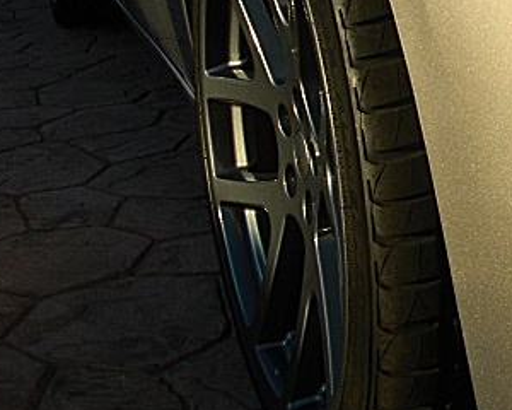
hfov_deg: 24.2
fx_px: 1136
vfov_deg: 20.2
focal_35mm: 75
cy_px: 77
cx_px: 521
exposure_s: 1/800
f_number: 2.8
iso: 50
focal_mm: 6.3
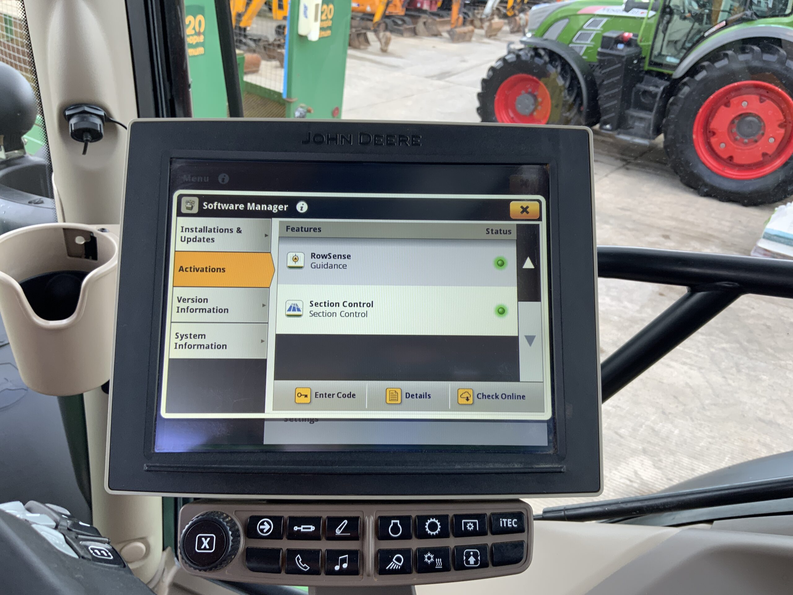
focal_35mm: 29
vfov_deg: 48.2
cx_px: 396
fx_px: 664
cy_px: 298
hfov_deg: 61.7
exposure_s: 1/130
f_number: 1.8
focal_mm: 3
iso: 16
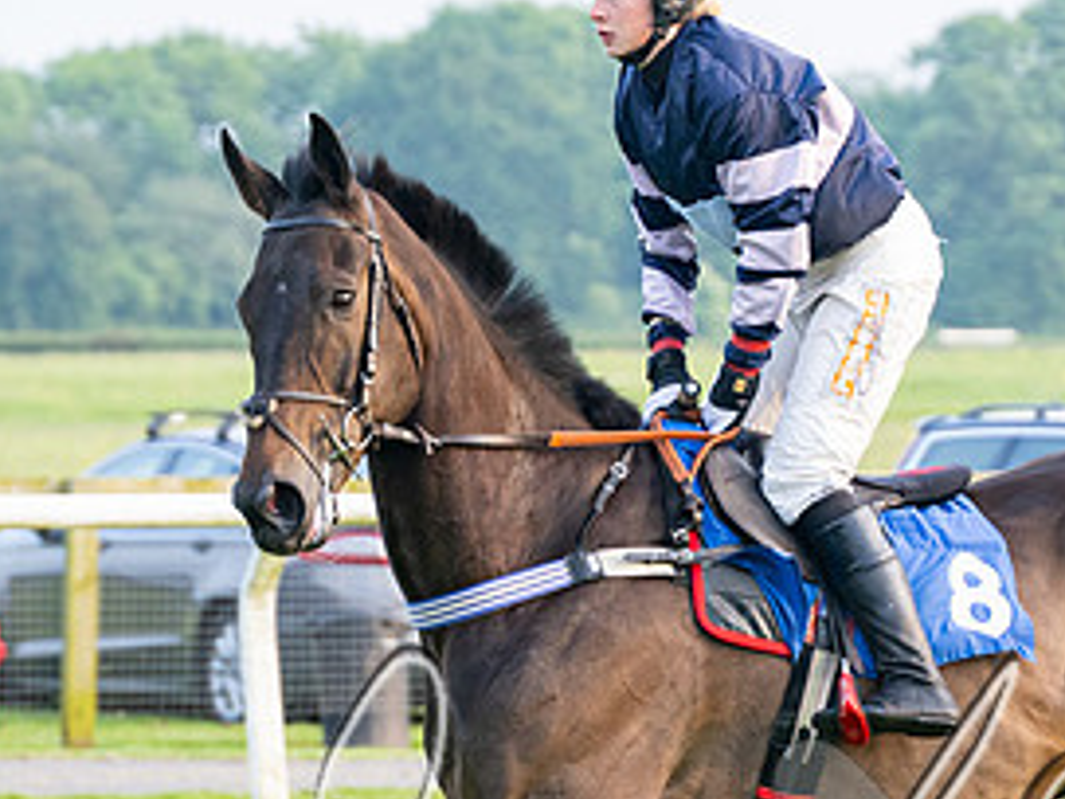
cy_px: 691
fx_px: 11445
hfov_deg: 5.3
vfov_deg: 4.0
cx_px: 953
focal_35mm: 372
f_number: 4
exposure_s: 1/640
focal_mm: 115
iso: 400
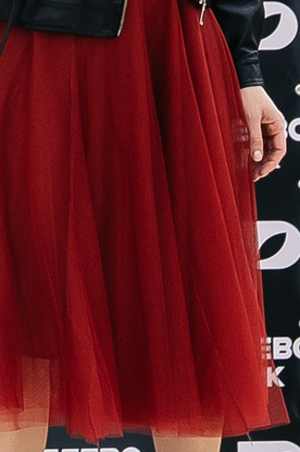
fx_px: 2917
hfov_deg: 5.4
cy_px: -64
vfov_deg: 8.8
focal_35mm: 233
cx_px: -729
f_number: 2.5
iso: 160
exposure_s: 1/2000
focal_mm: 35
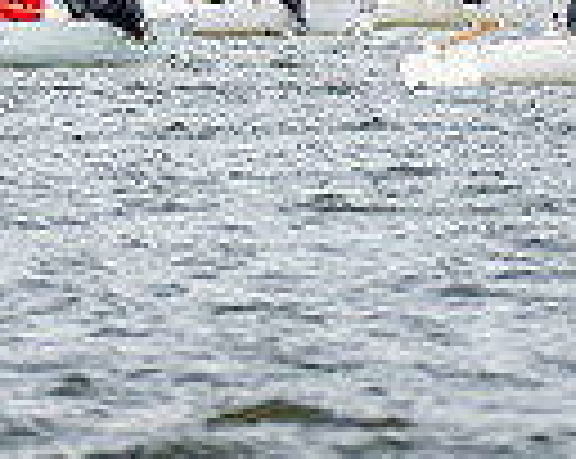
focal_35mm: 875
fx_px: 14894
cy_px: -360
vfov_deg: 1.8
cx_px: 140
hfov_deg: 2.2
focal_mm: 200
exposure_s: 1/4000
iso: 500
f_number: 5
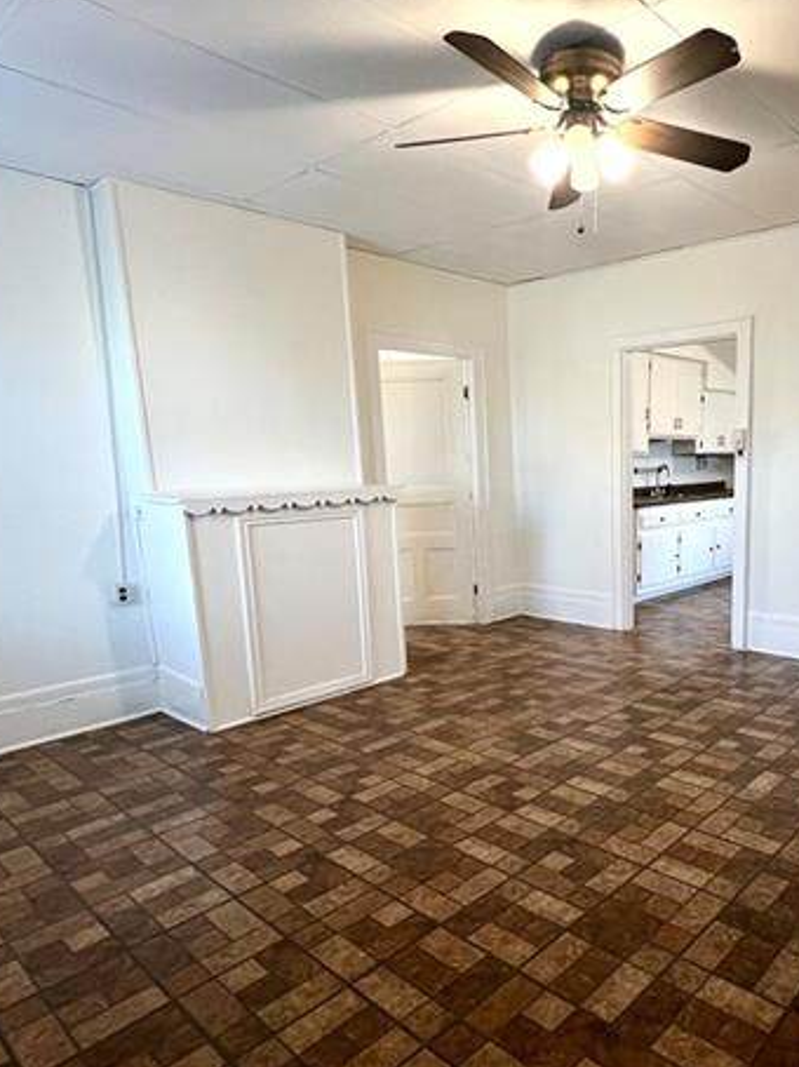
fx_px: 678
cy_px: 585
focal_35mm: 22
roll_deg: +0.2
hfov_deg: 58.8
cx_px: 566
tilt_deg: -10.8
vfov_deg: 76.2
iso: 250
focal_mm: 1.57
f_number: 1.8
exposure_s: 1/120
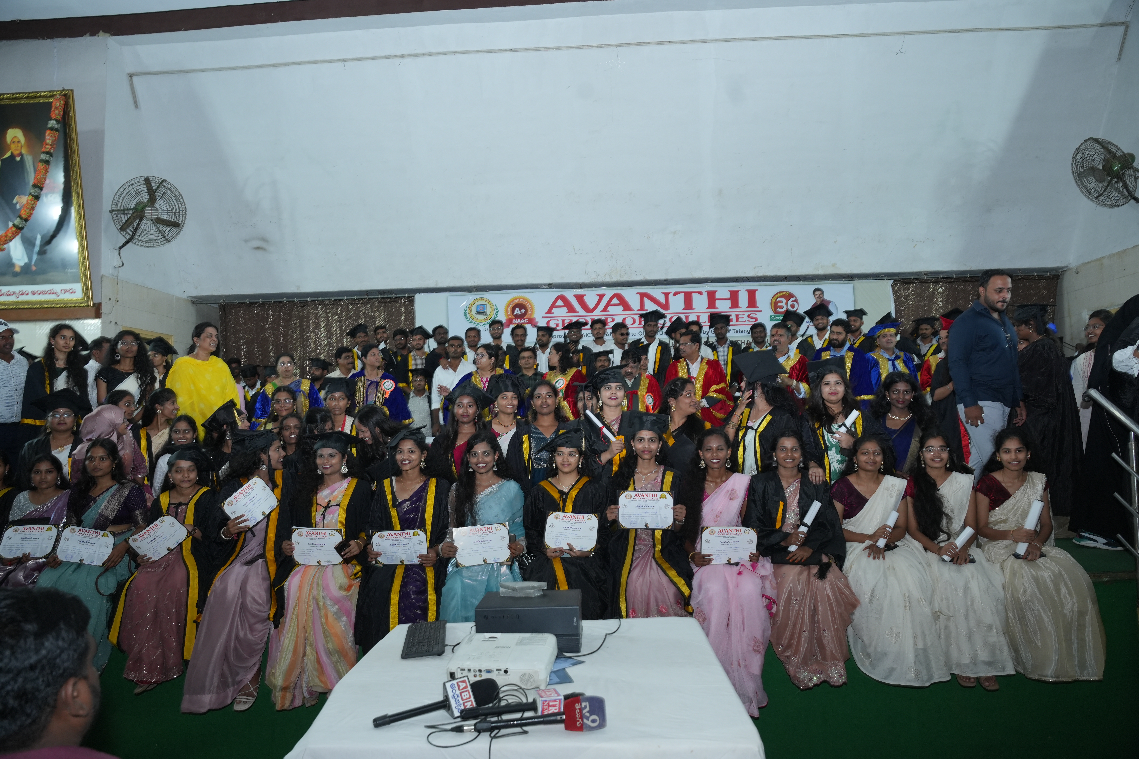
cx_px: 570
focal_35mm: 31
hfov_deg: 60.3
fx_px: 981
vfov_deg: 42.3
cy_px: 380
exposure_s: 1/125
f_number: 5.6
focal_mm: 31
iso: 1000
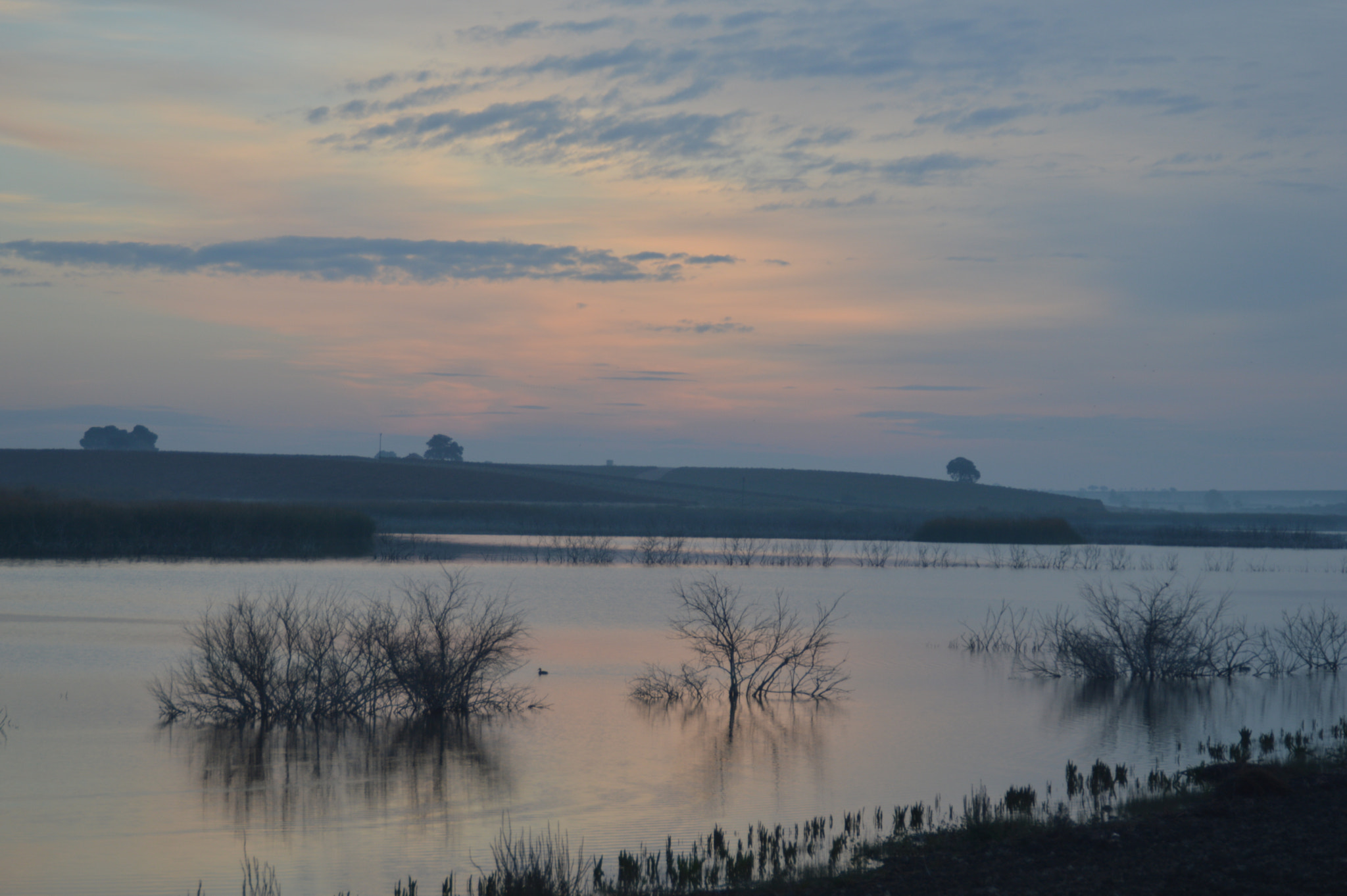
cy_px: 448
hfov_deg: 16.7
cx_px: 674
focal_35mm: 123
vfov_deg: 11.1
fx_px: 4598
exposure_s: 1/60
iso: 100
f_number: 5.3
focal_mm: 82
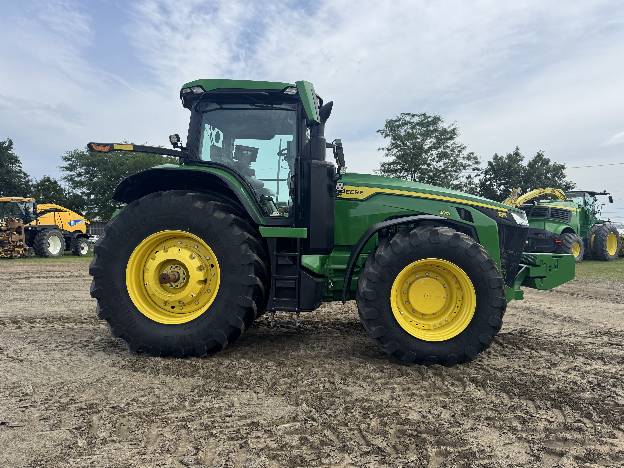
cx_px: 312
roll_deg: -0.3
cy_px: 234
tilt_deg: -1.0
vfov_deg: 56.8
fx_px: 433
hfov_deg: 71.6
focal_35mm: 24
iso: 80
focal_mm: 6.76
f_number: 1.78
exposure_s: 1/4049
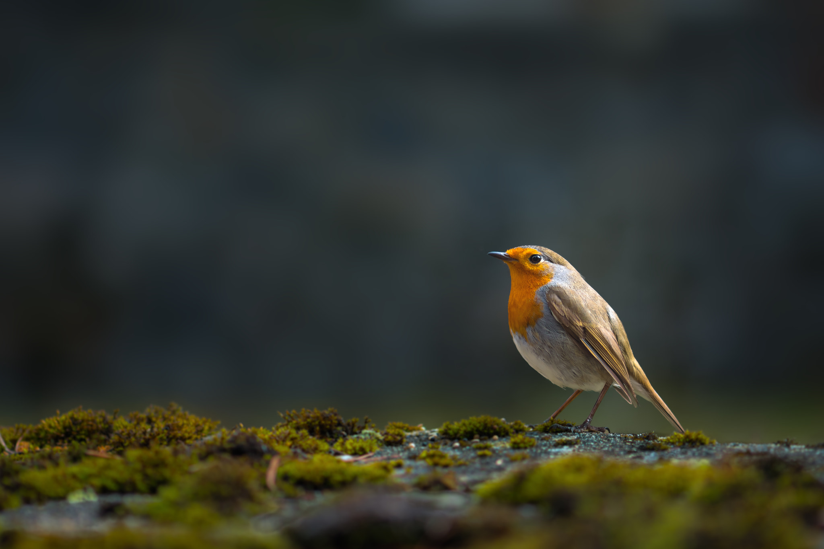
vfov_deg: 8.7
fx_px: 3604
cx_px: 412
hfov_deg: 13.0
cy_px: 274
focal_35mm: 158
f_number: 3.2
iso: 125
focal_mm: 105
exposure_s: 1/500
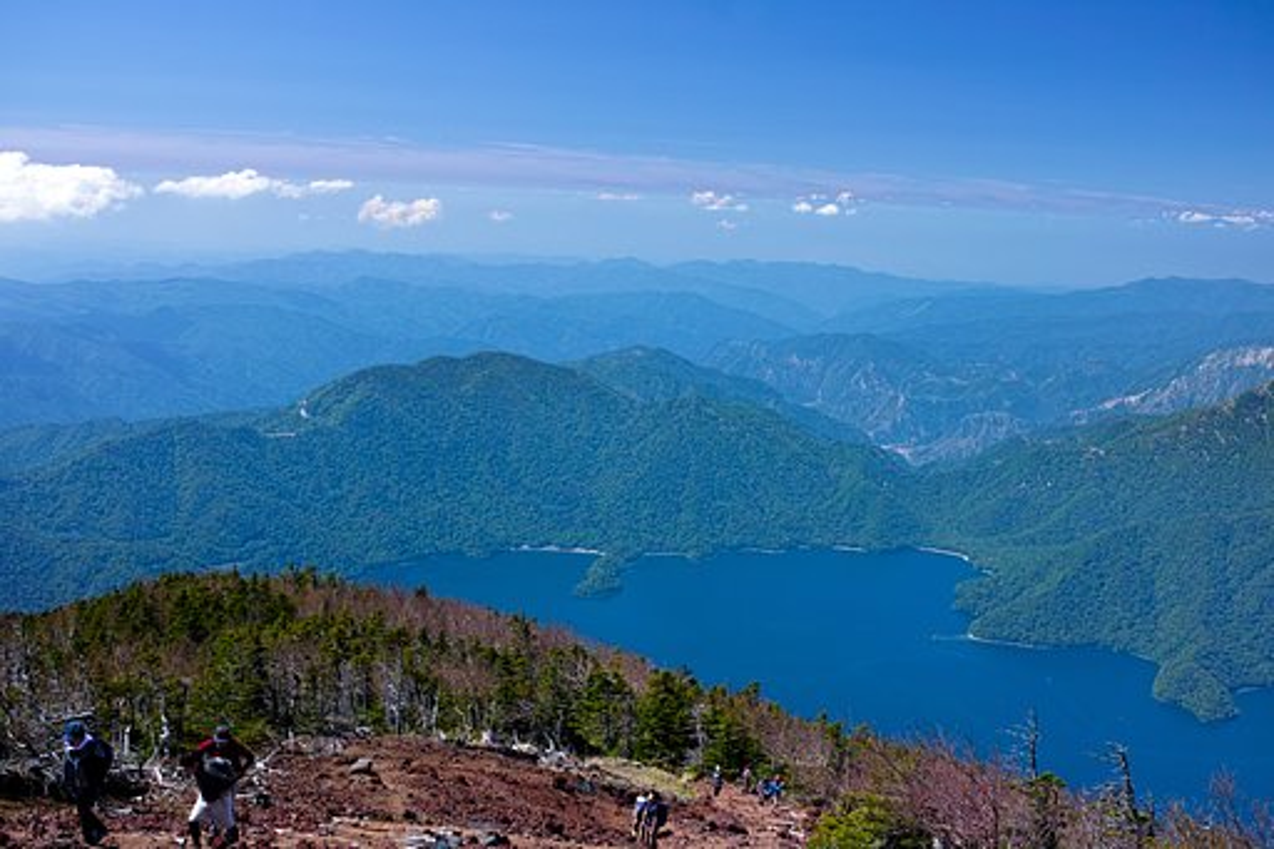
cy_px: 424
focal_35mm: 45
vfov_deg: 29.8
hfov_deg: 43.6
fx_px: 1592
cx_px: 637
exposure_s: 1/160
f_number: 6.3
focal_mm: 30
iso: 200
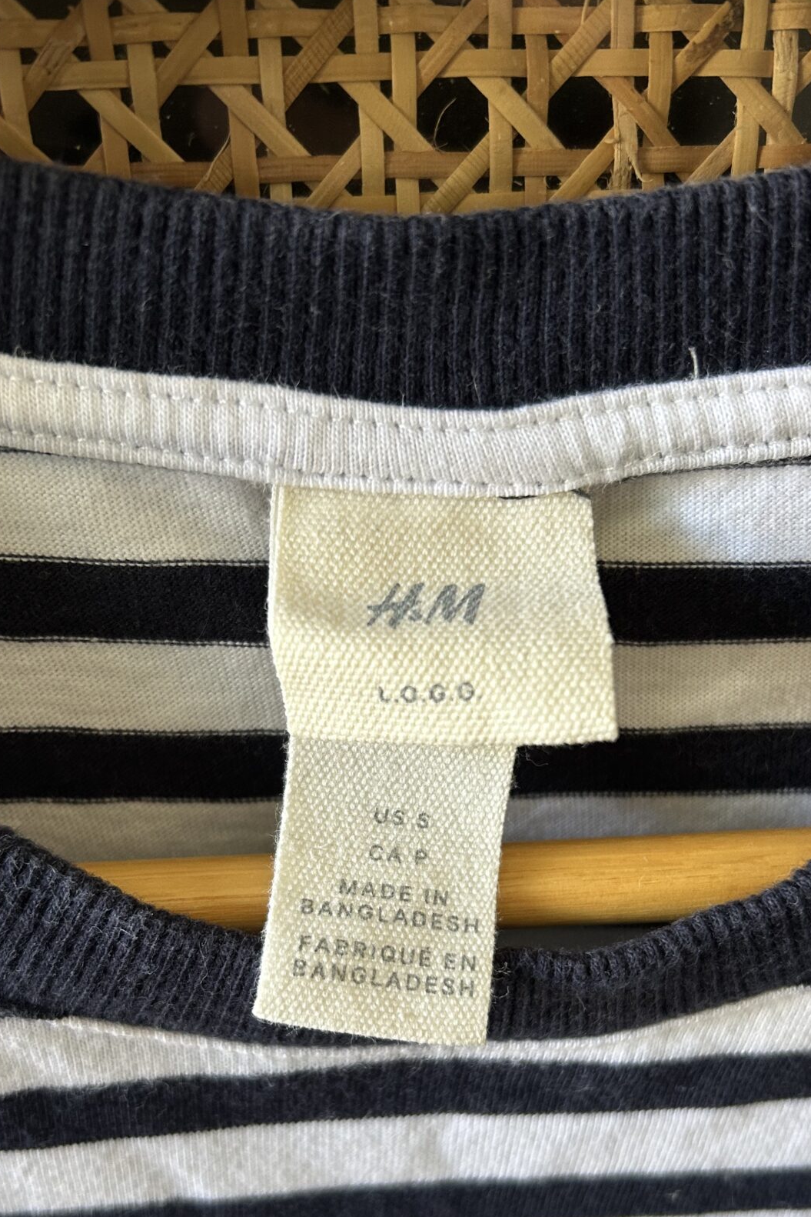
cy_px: 778
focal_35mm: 35
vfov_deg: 53.7
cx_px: 409
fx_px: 1182
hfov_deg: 37.9
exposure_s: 1/64
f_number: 1.5
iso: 125
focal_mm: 5.7
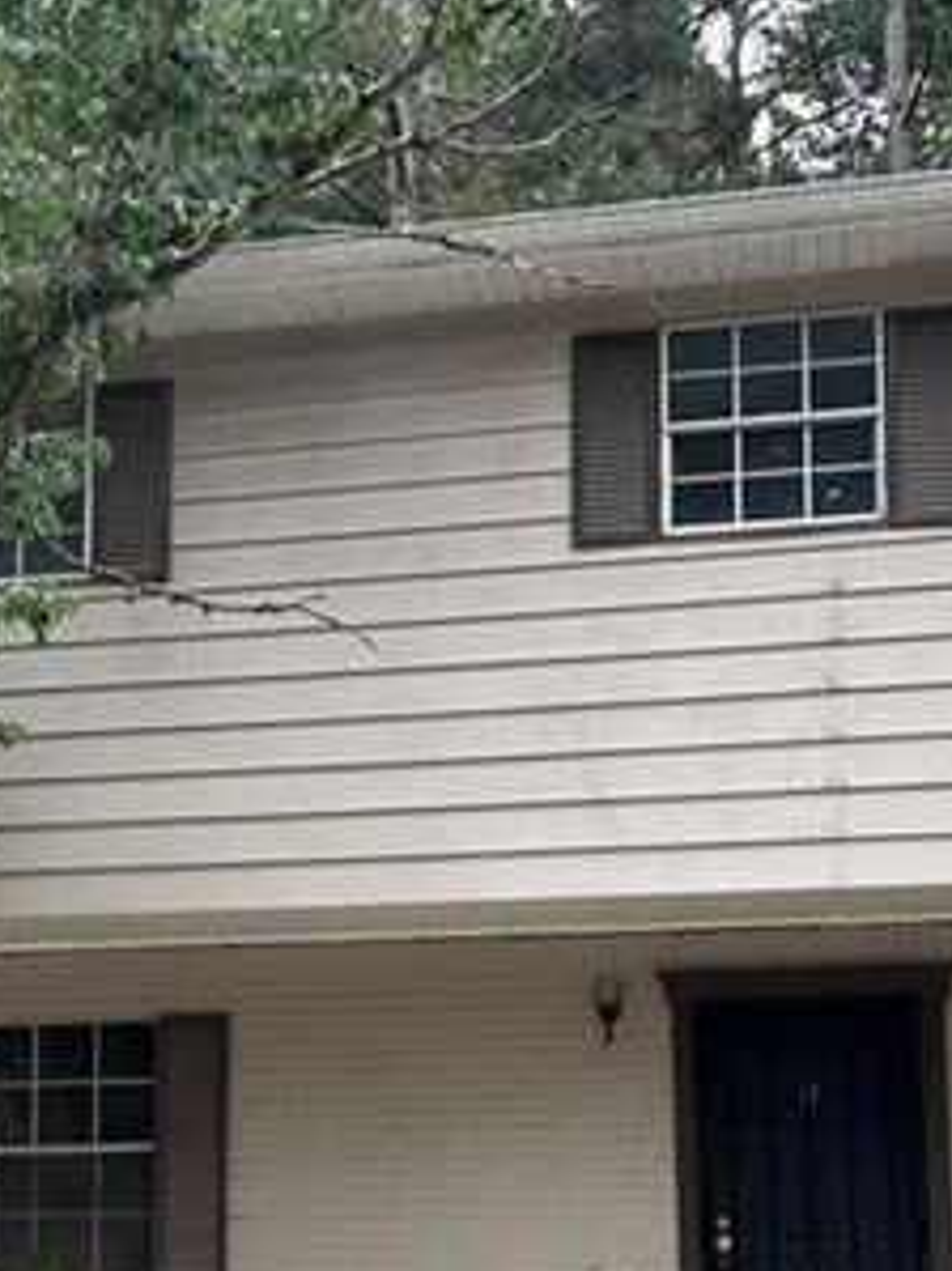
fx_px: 2128
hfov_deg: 25.1
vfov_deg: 32.7
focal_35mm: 58
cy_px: 937
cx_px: 353
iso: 50
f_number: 1.6
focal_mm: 5.96
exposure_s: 1/485
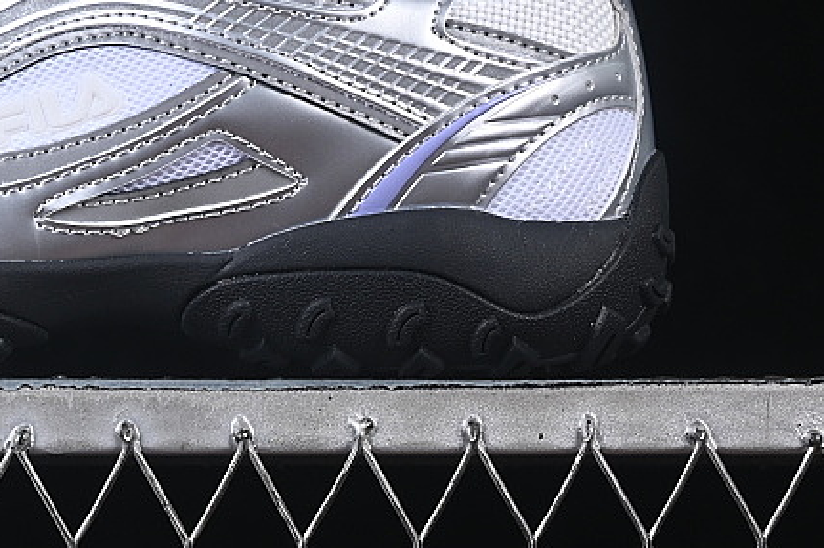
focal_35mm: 188
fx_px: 4301
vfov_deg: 7.3
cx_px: 71
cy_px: -46
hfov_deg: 10.9
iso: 160
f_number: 8
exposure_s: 1/80
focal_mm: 50
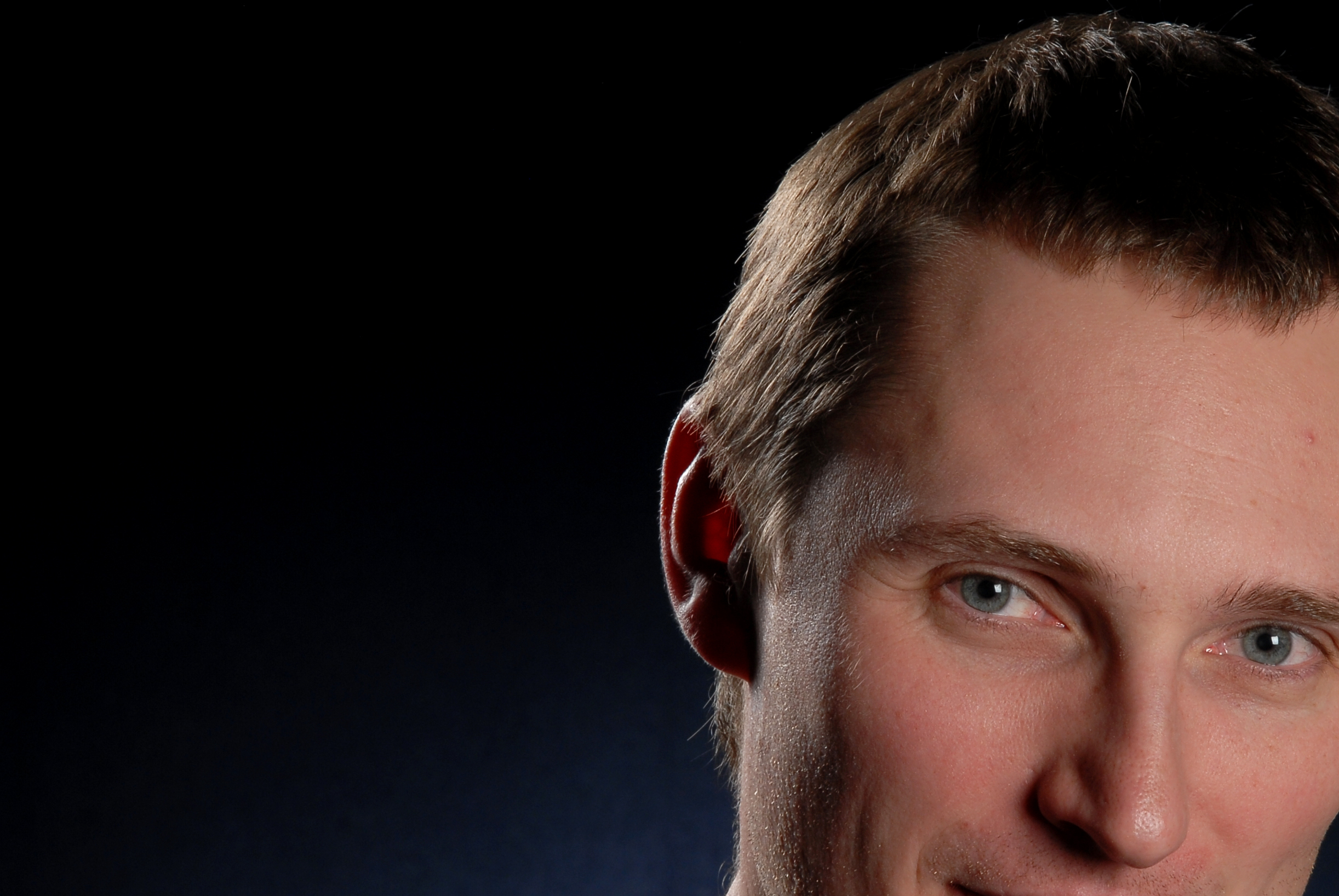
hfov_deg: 6.4
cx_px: 903
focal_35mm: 321
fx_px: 11946
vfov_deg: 4.3
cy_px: 638
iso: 125
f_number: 11
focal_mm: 135
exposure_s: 1/125
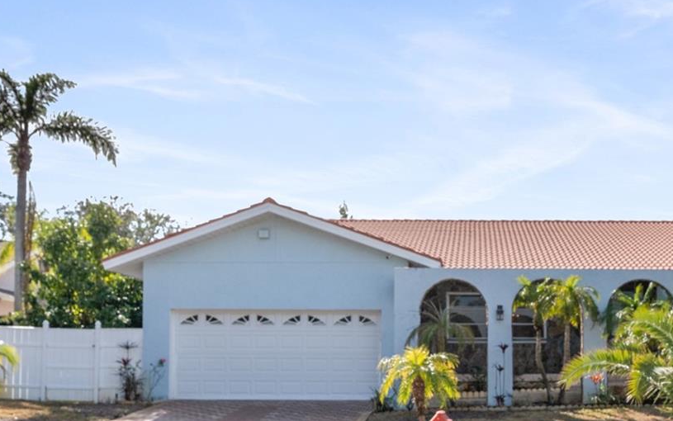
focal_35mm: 46
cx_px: 478
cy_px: 370
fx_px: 844
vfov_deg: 27.1
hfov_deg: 42.5
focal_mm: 23
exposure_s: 1/800
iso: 250
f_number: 9
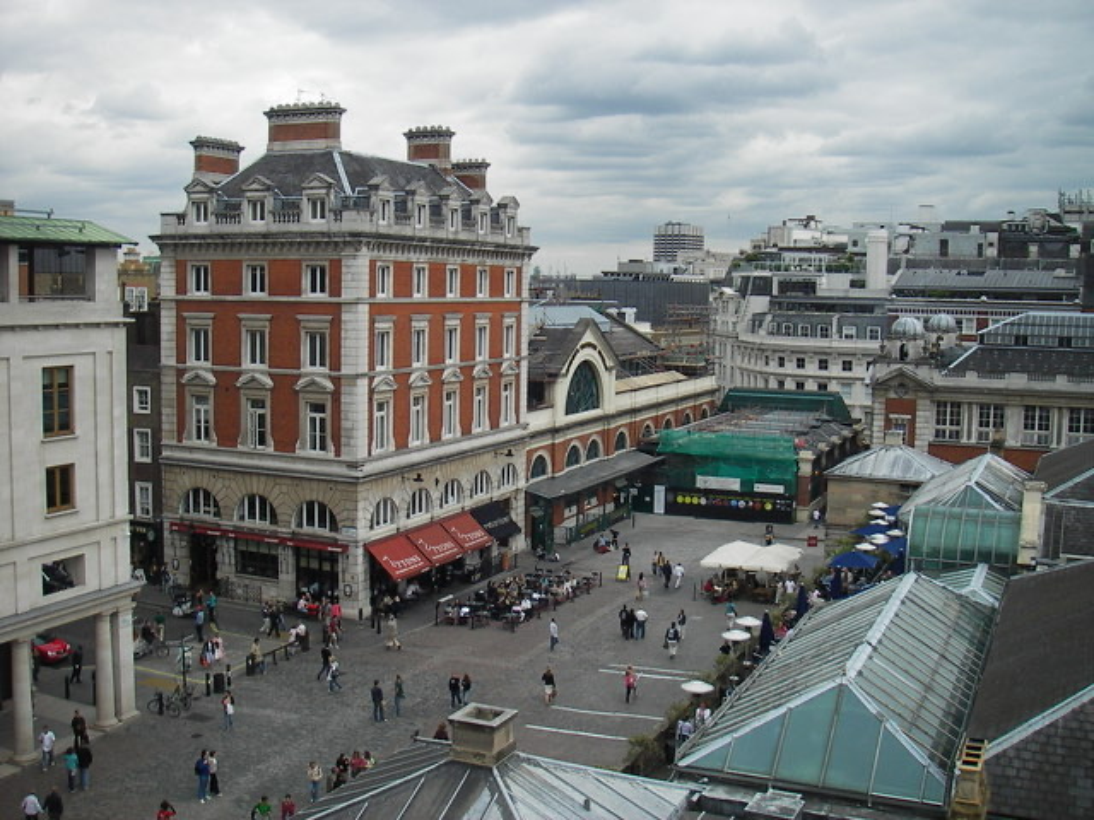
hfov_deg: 49.0
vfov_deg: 37.7
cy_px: 410
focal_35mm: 38
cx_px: 547
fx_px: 1201
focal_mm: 6.3
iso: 50
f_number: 3.3
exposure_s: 1/100
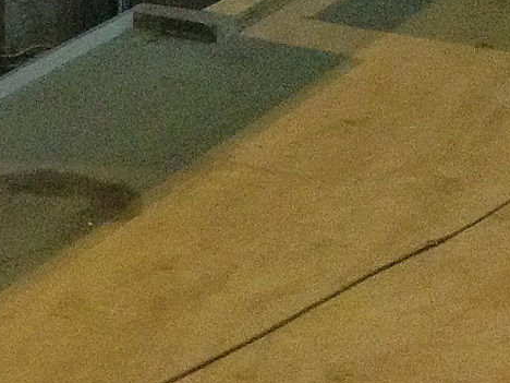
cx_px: -338
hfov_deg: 10.1
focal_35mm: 187
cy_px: -422
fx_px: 2755
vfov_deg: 7.6
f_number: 2.4
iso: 250
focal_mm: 4.28
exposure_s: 1/20
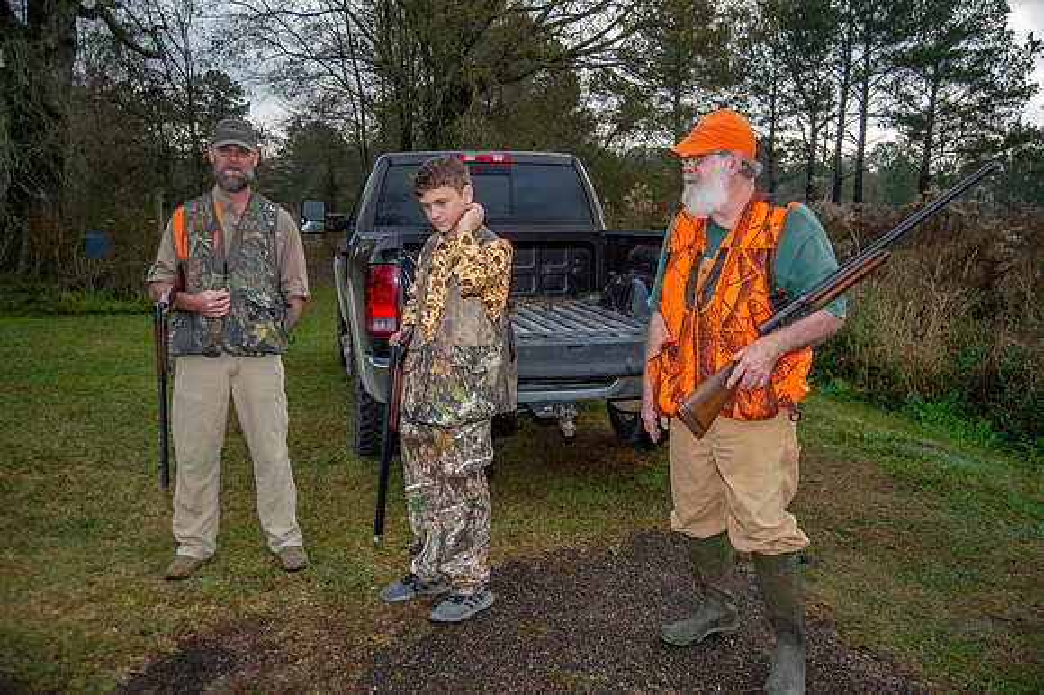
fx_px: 1014
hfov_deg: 54.5
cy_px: 348
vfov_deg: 37.8
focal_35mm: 35
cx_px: 522
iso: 250
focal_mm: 35
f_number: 5.6
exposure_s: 1/200
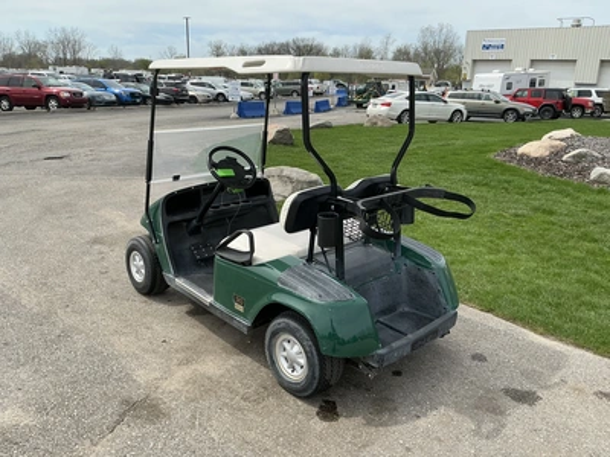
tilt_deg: -15.3
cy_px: 228
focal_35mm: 28
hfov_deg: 63.4
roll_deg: -2.3
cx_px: 305
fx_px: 493
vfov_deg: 49.7
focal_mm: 3
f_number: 1.8
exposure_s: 1/1311
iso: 25
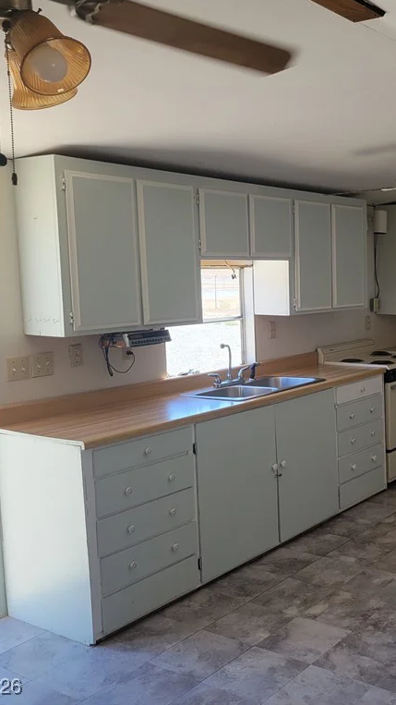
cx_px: 401
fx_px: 710
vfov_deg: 52.8
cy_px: 352
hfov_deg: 29.1
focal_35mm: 38
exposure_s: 1/192
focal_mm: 5.4
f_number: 1.8
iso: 40
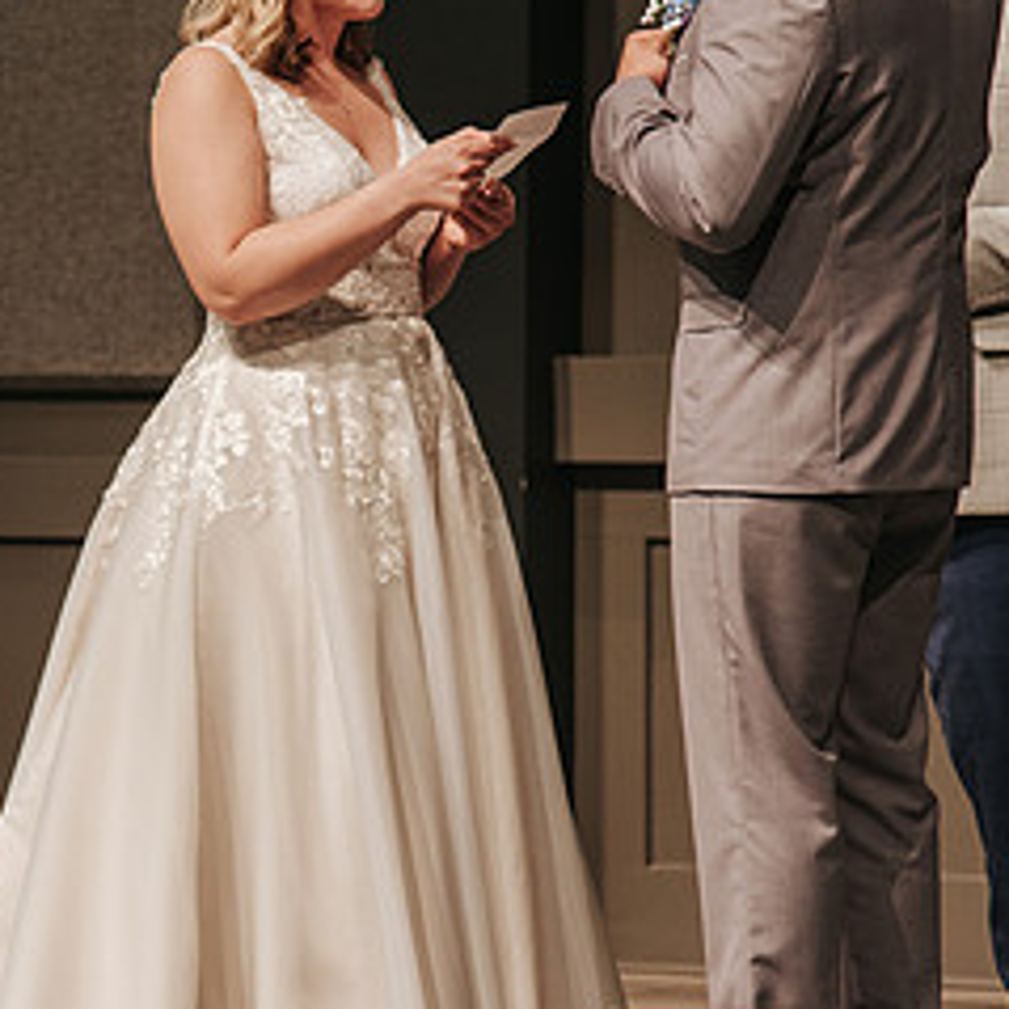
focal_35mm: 292
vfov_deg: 6.0
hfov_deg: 6.0
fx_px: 9629
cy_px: 420
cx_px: 307
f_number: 4
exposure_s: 1/200
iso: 900
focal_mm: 120
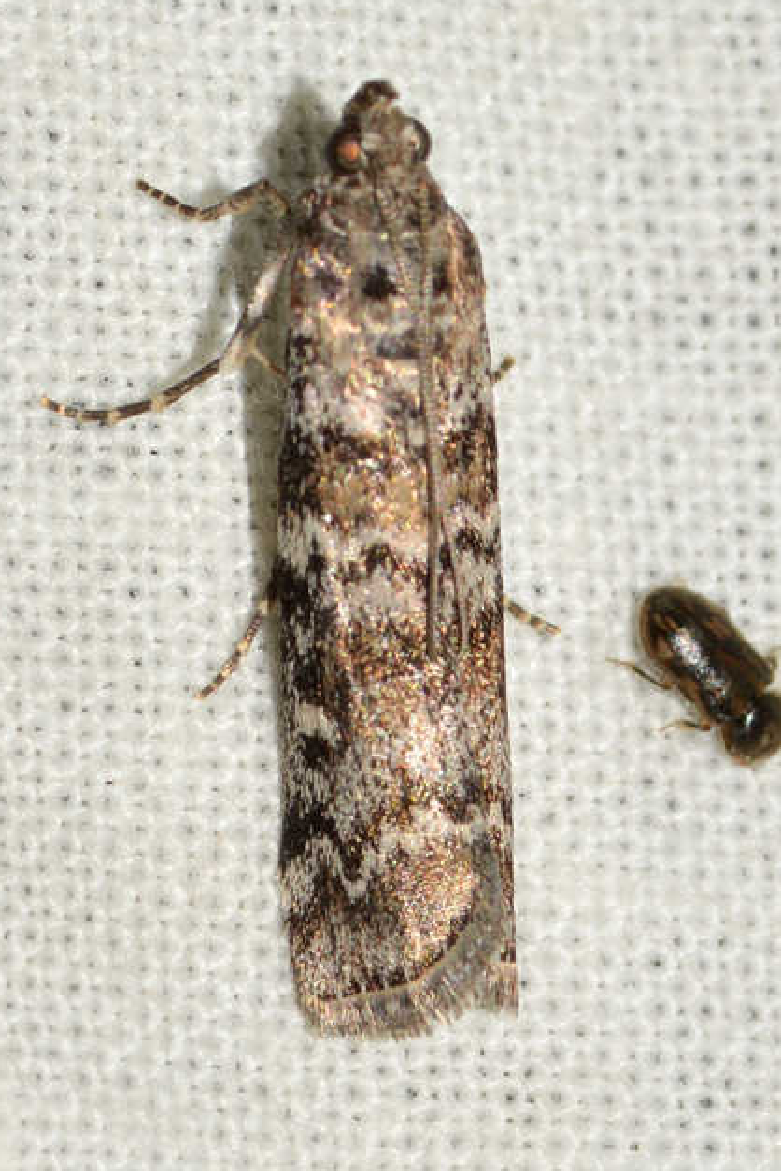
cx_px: 390
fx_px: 4978
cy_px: 577
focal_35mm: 153
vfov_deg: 13.4
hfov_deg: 9.0
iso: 100
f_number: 20
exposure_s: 1/125
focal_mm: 100
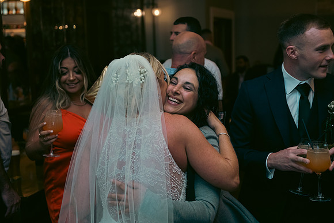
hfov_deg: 38.2
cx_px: 167
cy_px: 112
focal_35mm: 52
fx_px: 483
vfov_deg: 26.0
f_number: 3.5
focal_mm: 52
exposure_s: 1/160
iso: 800
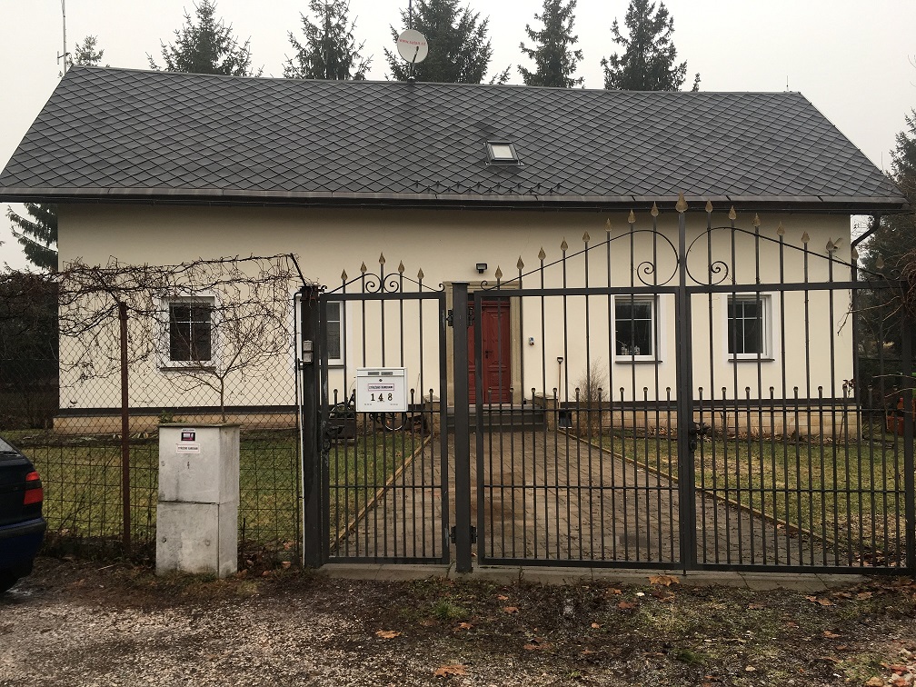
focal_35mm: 29
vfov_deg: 48.2
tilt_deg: -0.2
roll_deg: +0.6
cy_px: 344
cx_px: 458
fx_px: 767
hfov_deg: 61.7
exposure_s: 1/100
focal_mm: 4.15
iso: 25
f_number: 2.2
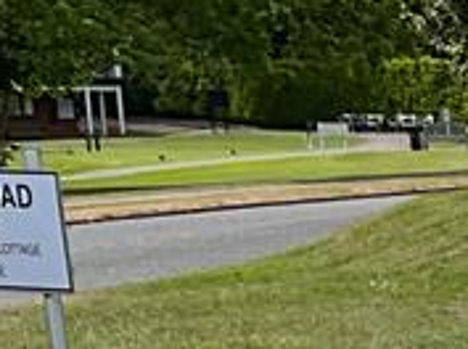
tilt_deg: -12.1
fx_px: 2658
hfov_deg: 8.5
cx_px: 1364
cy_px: 801
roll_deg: +0.7
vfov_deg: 7.1
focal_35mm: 197
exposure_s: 1/770
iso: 25
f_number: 1.8
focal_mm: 3
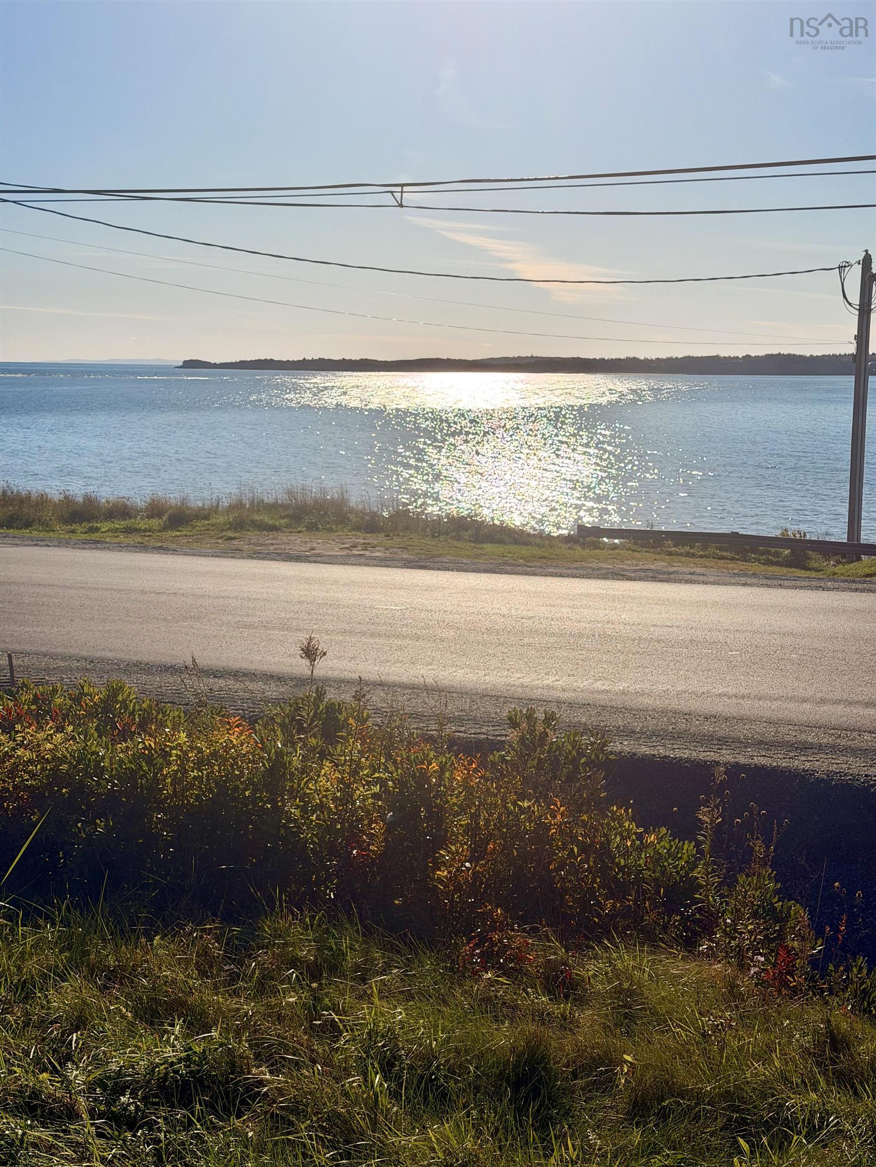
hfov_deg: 30.3
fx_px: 1620
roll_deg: -0.5
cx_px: 438
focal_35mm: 48
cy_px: 584
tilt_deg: -7.6
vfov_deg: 39.7
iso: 80
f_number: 1.78
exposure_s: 1/27778
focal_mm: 6.76
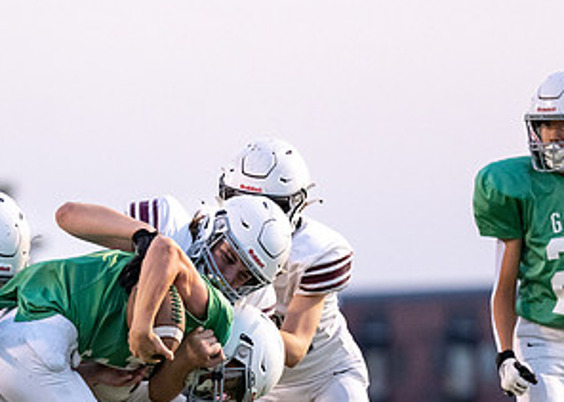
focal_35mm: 547
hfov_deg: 3.7
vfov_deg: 2.6
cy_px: 468
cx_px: 19
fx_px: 8756
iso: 2500
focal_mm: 200
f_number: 2.8
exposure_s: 1/1000
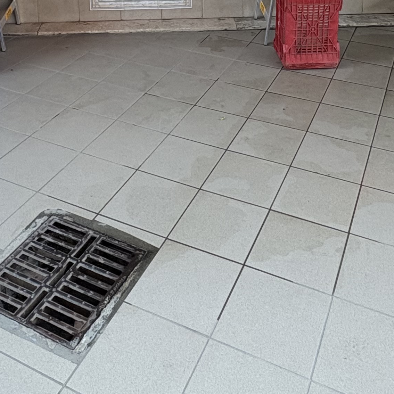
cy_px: -59
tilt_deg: -11.8
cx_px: 186
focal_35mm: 44
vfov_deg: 32.7
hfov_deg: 38.3
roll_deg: +1.1
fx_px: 567
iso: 250
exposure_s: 1/80
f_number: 2.2
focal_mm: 2.22
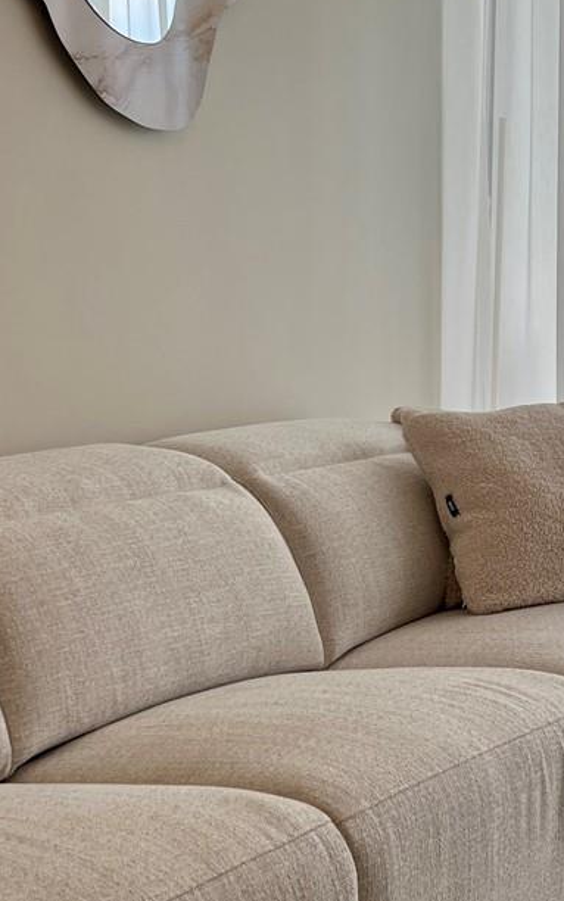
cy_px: 487
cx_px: 342
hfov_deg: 18.1
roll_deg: -0.4
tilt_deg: -7.9
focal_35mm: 72
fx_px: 1769
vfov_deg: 28.6
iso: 50
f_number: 1.5
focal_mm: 5.7
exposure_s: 1/285
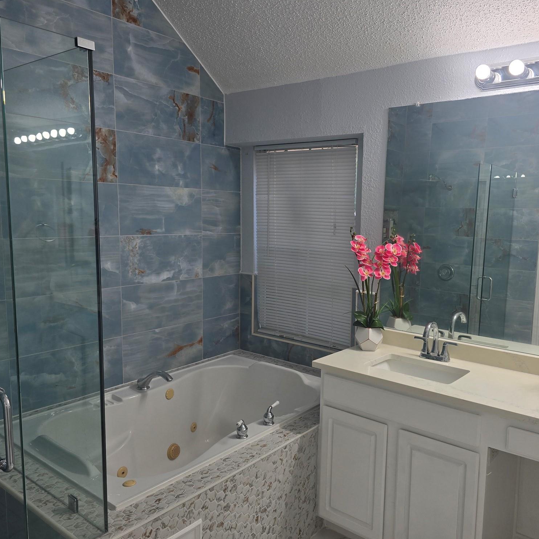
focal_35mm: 28
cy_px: 269
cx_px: 319
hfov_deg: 56.9
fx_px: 493
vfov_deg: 57.3
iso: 40
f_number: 1.7
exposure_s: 1/120
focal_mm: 6.3
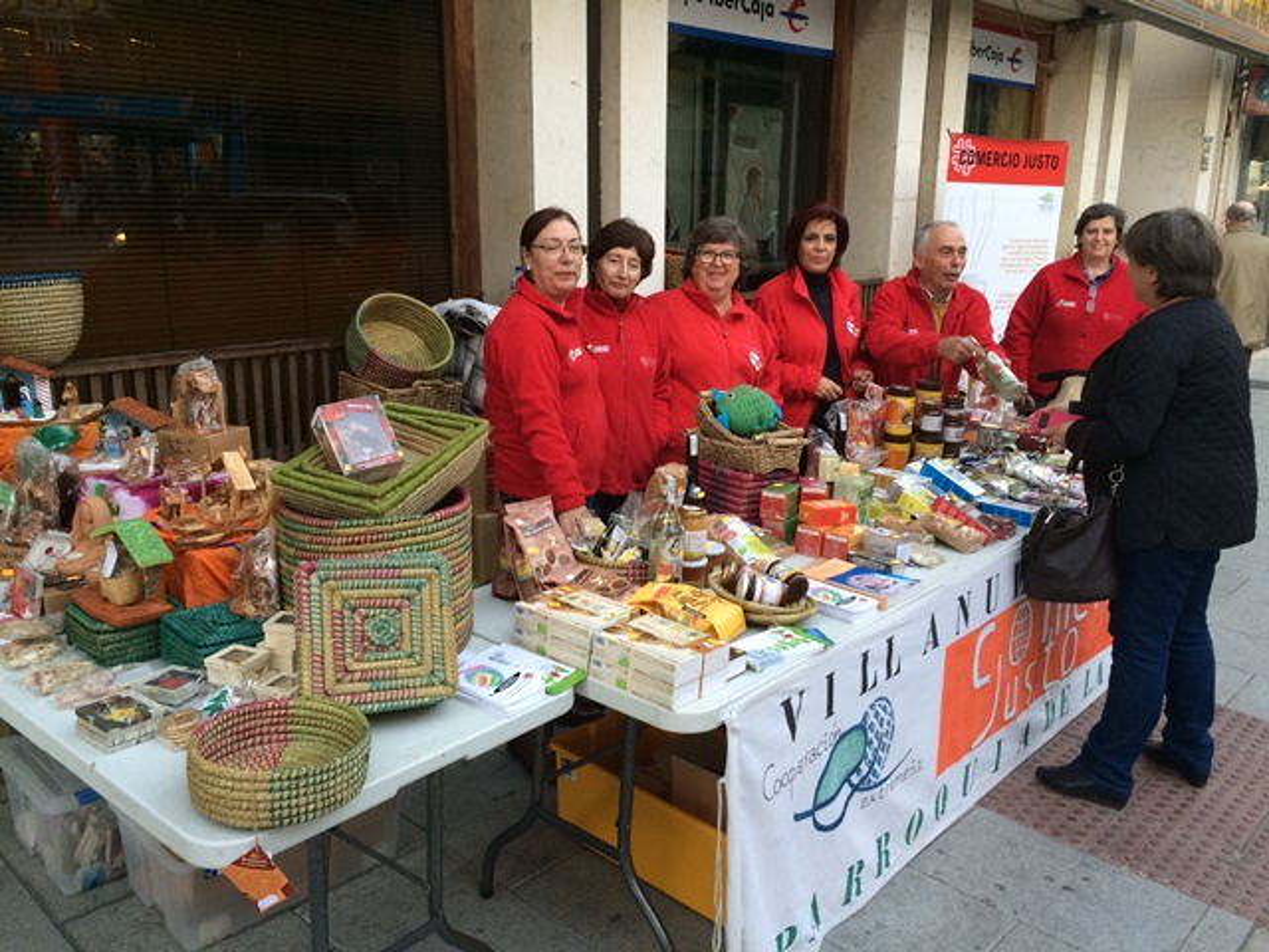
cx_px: 634
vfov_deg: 48.2
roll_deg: -0.1
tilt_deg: -13.8
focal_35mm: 29
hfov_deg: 61.7
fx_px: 1063
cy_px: 476
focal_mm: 4.15
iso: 100
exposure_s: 1/33
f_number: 2.2
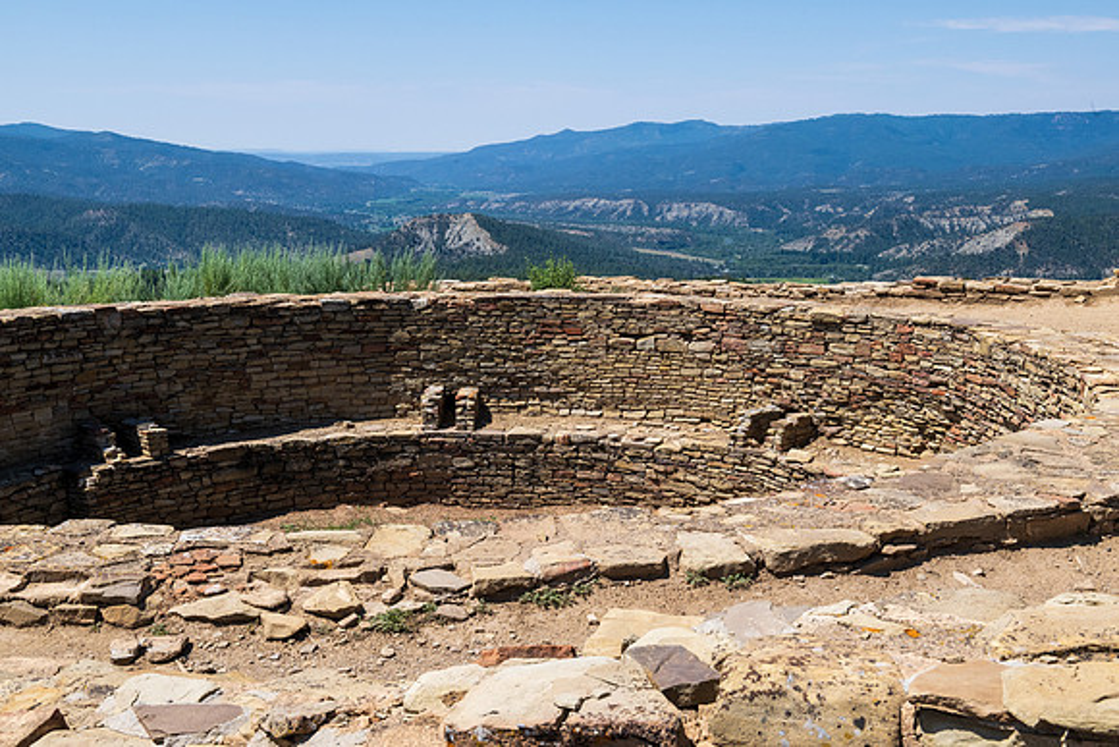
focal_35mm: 42
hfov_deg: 46.4
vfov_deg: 31.9
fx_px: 1306
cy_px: 374
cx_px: 560
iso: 720
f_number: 14
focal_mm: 42
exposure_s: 1/500
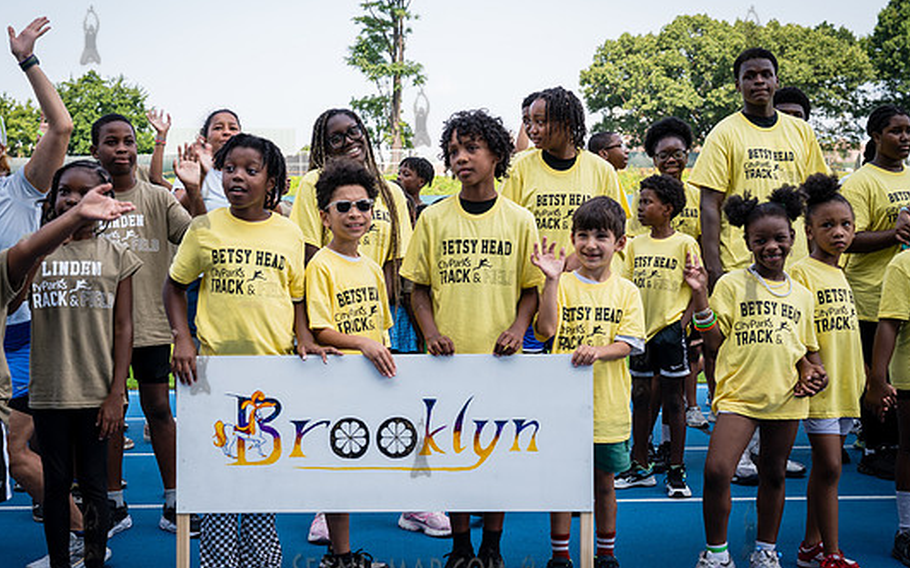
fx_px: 1239
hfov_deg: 40.3
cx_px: 419
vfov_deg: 25.8
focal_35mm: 50
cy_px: 282
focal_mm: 45
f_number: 5
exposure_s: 1/200
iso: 100
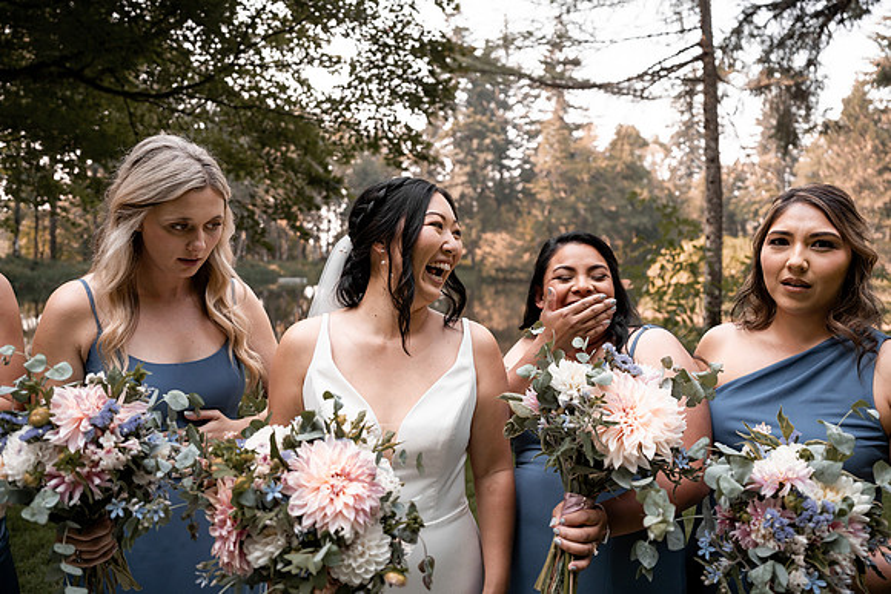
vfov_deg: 53.2
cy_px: 297
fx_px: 594
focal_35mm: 24
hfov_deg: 73.7
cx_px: 446
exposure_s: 1/640
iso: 250
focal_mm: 24
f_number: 2.8
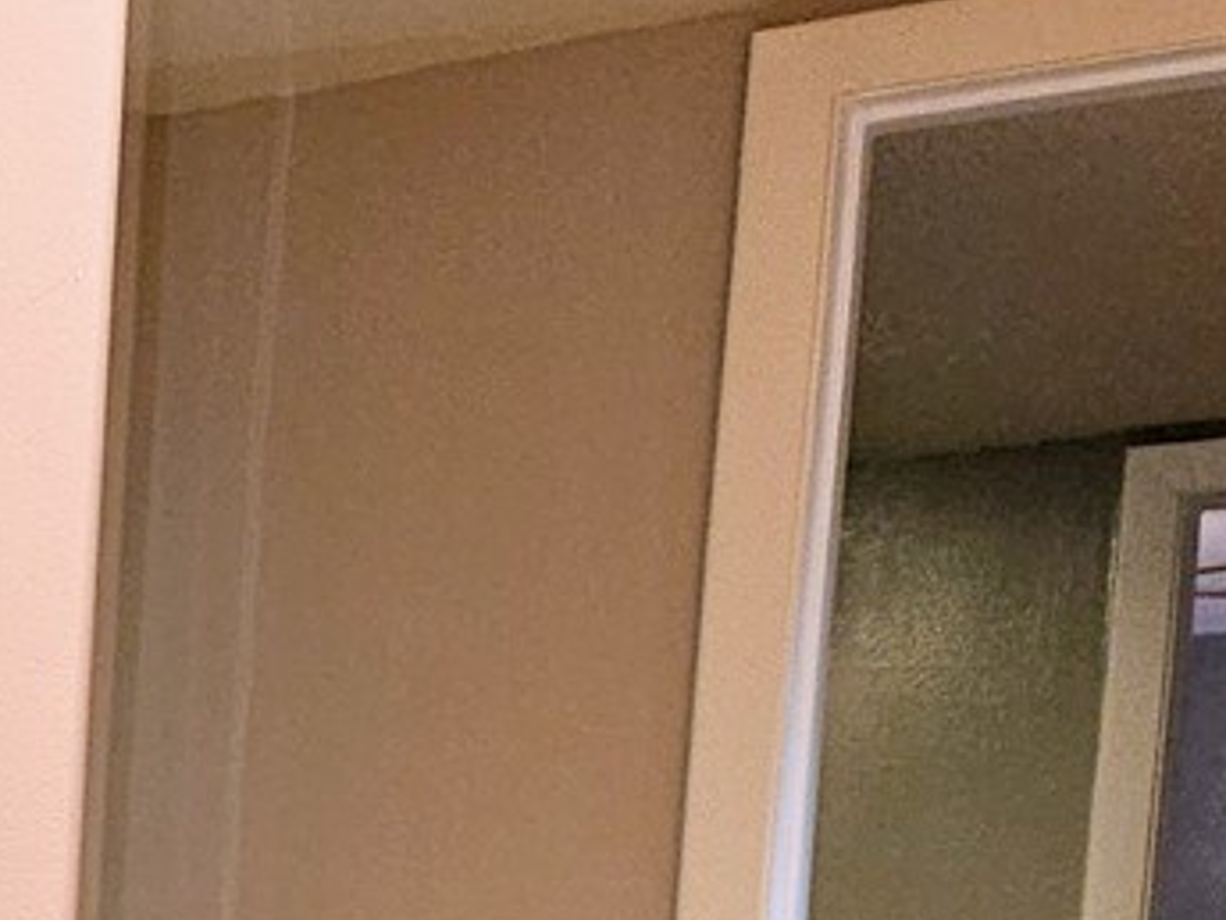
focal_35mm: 107
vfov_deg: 12.7
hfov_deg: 15.2
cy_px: 1594
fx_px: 3790
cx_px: -1162
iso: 100
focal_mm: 5.4
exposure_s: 1/60
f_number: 1.8
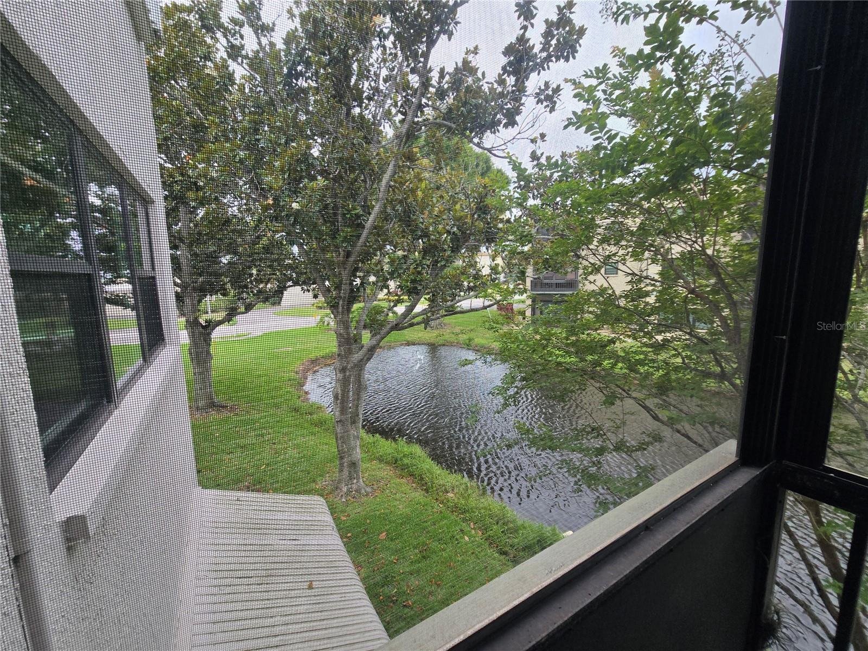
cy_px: 326
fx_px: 326
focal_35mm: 13
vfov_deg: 89.9
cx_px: 434
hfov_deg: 106.2
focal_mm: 2.2
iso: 50
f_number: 2.2
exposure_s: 1/746
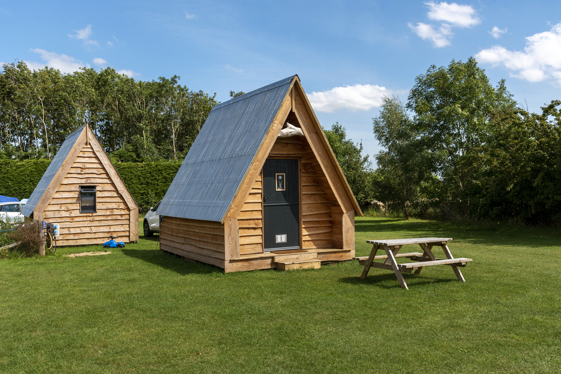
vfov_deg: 41.2
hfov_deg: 58.7
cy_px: 187
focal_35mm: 32
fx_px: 499
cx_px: 280
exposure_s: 1/500
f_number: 9
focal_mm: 32
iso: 320
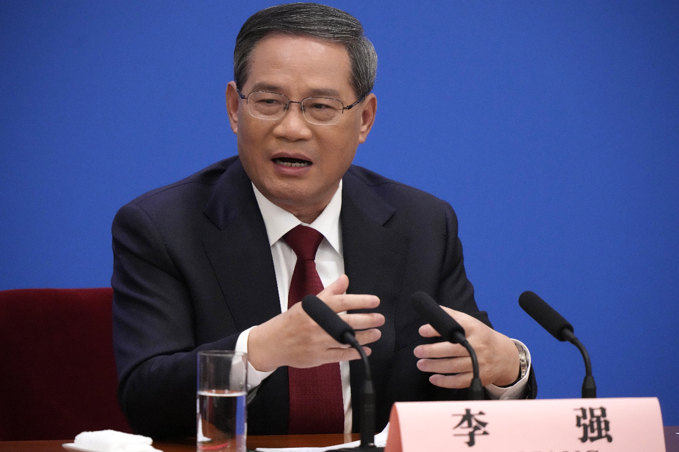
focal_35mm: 800
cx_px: 340
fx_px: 15086
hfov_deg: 2.6
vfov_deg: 1.7
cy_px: 226
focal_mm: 800
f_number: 5.6
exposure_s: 1/500
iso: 8000
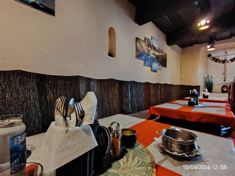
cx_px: 118
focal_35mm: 17
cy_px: 88
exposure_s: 1/20
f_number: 2.2
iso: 1394
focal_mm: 1.42
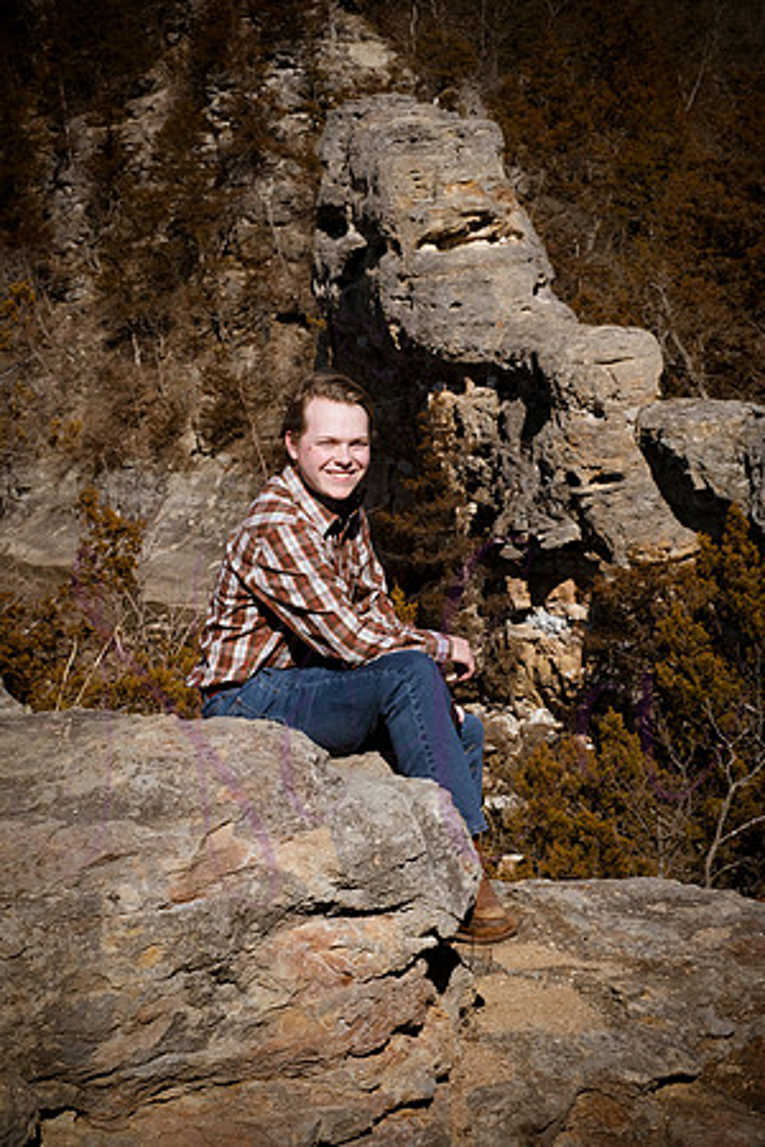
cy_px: 574
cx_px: 382
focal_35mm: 92
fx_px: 2932
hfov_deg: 14.9
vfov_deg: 22.1
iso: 800
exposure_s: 1/1000
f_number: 20
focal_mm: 92
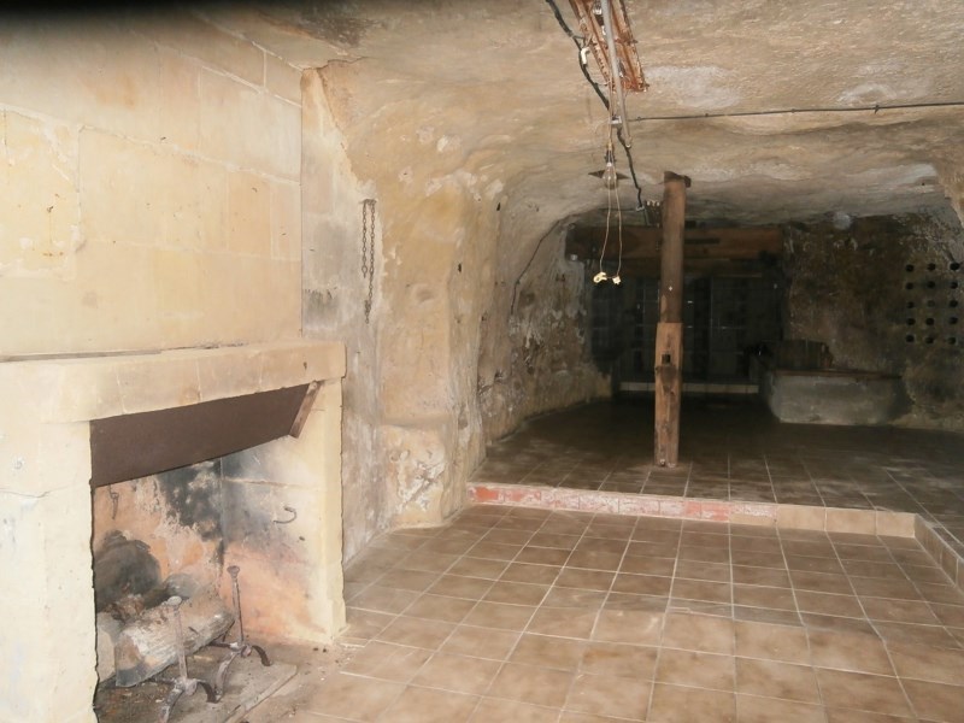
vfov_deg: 53.1
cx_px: 482
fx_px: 724
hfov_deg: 67.3
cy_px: 362
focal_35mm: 26
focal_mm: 4.7
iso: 200
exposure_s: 1/30
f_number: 2.8
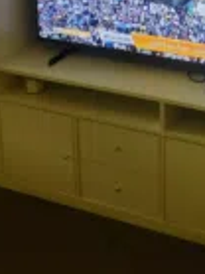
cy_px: -47
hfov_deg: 19.3
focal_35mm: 75
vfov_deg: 23.9
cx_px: 173
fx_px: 593
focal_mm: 4.3
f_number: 2.4
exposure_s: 1/60
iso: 200
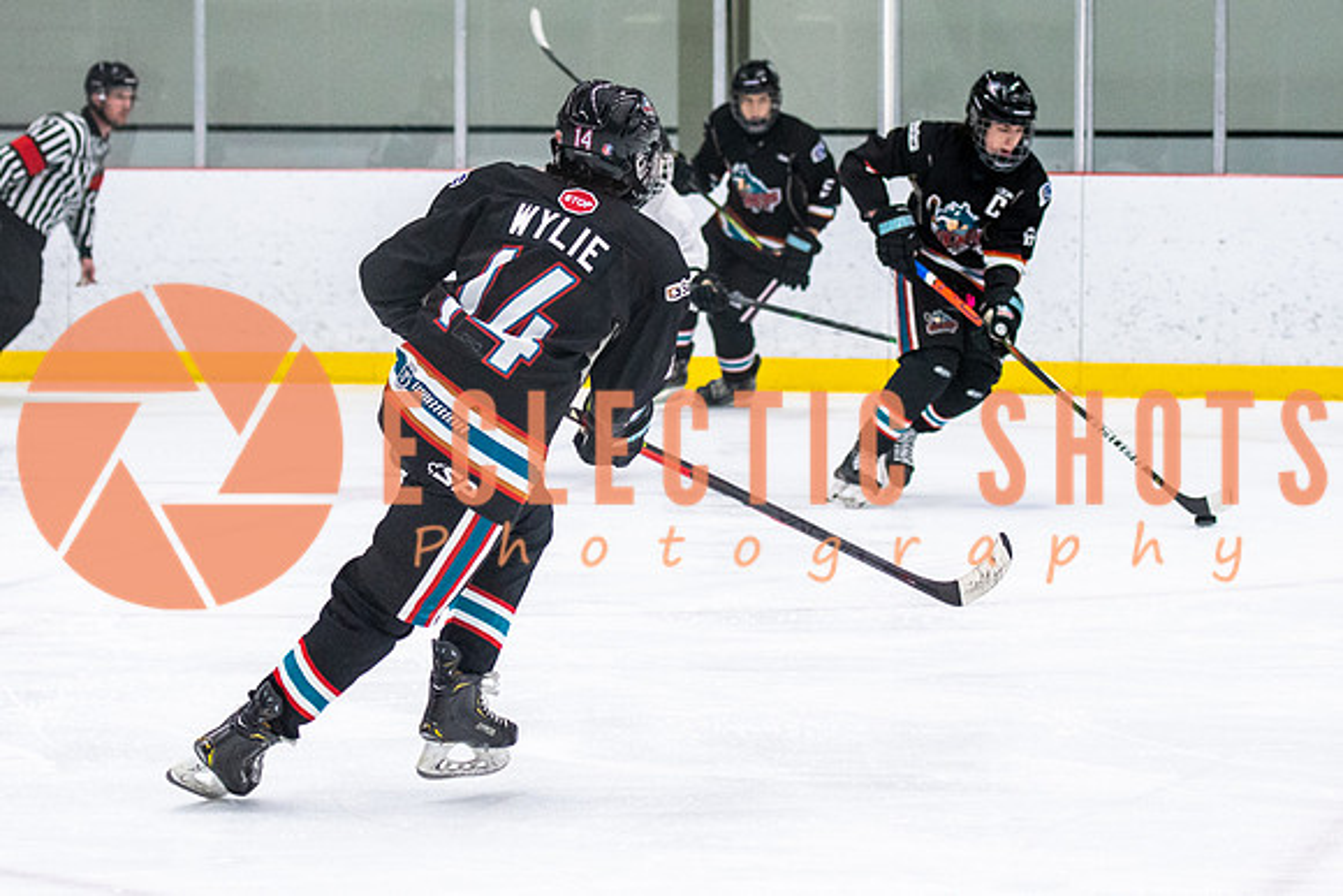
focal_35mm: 146
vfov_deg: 9.4
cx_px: 574
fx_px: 5432
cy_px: 370
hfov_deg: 14.1
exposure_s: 1/640
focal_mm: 70
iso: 1600
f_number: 2.8
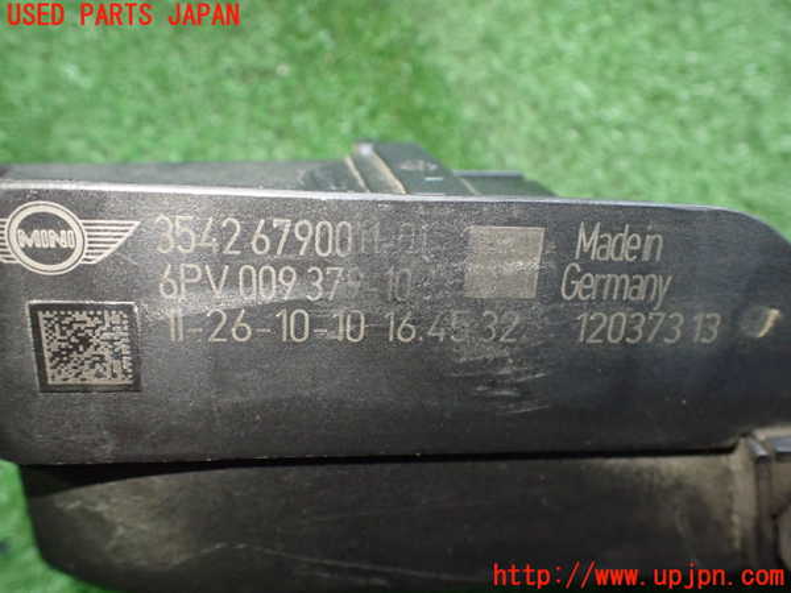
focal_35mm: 30
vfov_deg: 46.8
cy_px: 296
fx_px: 686
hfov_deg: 60.0
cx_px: 396
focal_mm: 5.4
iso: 800
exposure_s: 1/80
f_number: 2.3
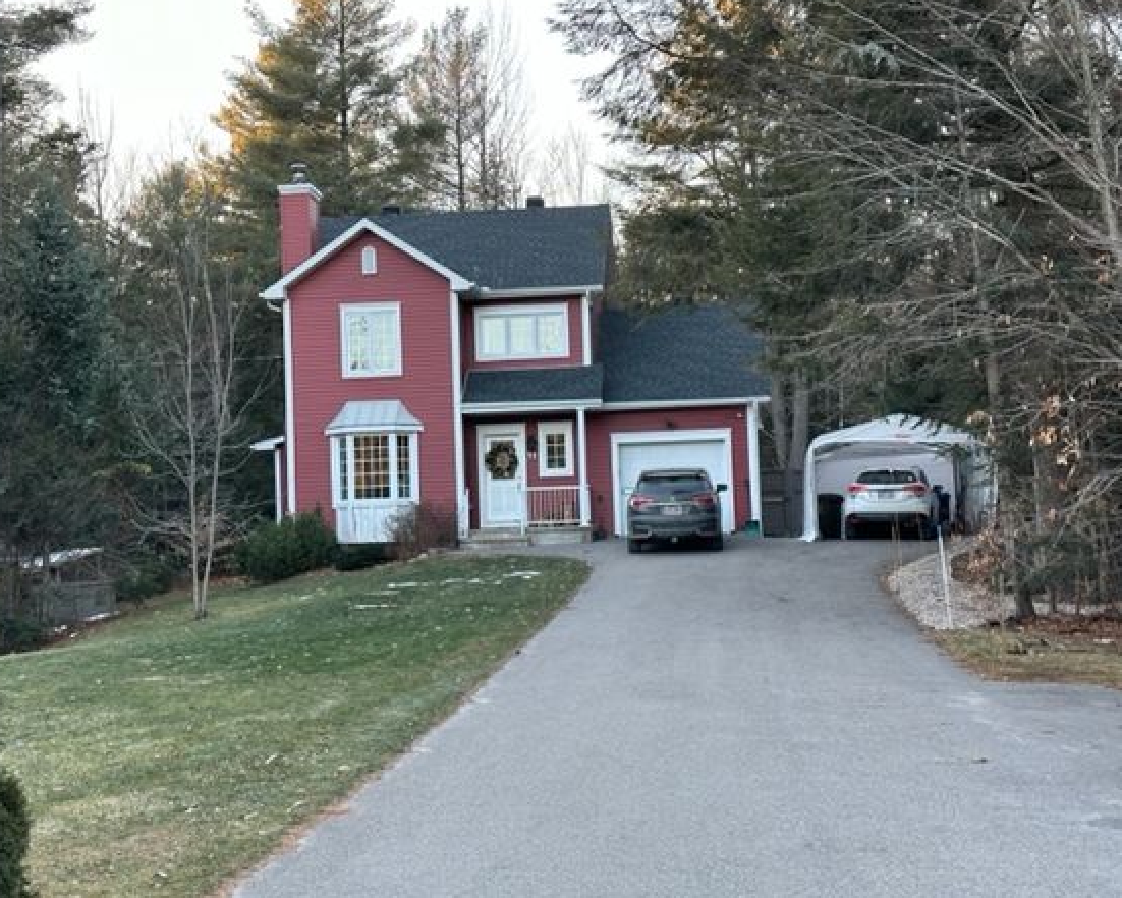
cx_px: 536
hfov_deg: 36.6
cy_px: 448
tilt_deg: +3.2
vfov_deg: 29.7
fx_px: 1694
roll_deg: +1.6
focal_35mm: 51
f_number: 1.78
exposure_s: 1/134
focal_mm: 6.86
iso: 80
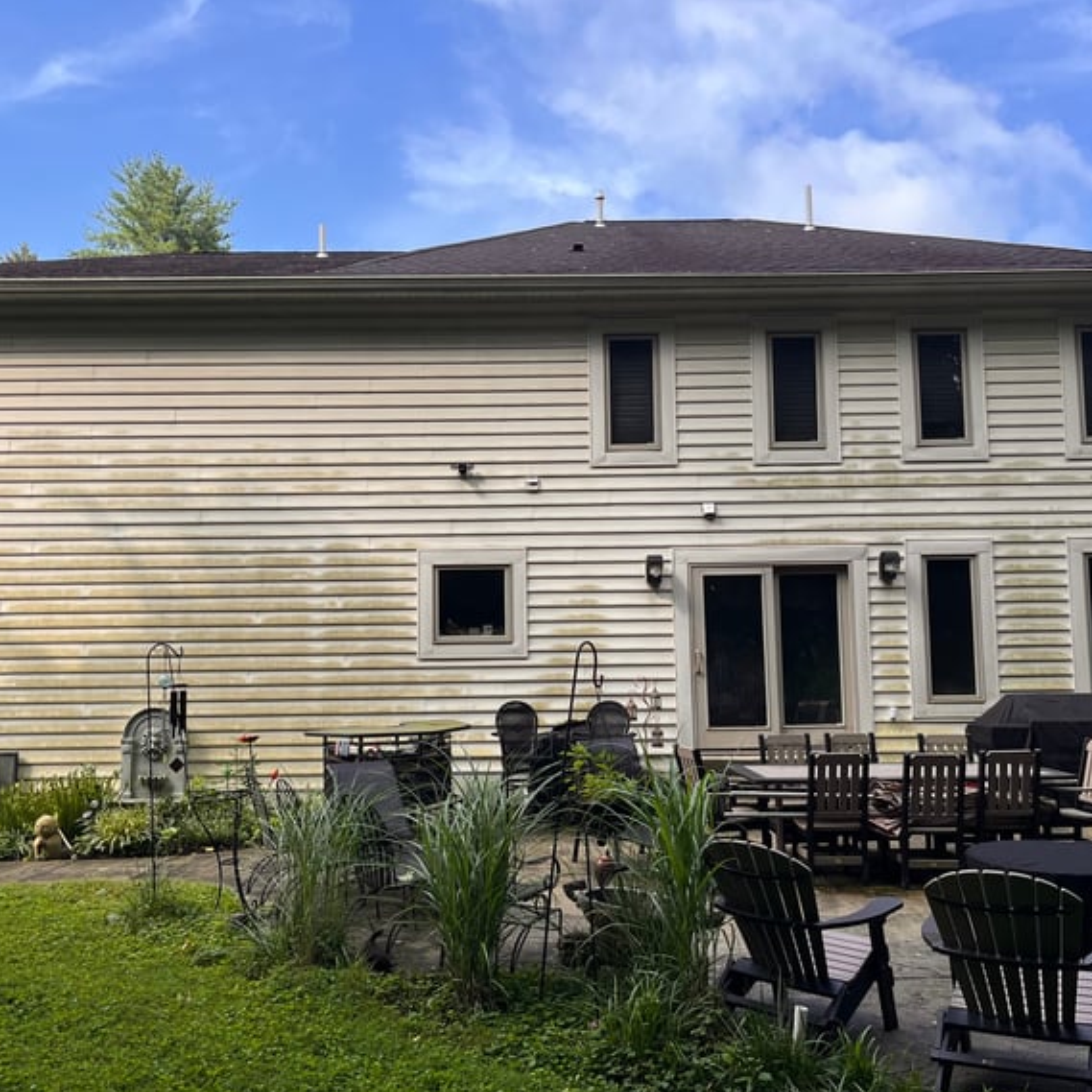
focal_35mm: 31
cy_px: 549
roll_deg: +0.7
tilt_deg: +5.3
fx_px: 1106
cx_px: 491
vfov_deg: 52.5
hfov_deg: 52.4
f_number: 1.6
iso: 50
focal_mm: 5.1
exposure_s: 1/1106
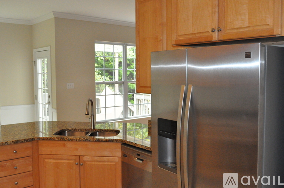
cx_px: 142
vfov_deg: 36.8
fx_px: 284
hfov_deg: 53.2
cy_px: 94
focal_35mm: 36
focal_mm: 24
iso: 3200
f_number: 5.6
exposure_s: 1/125
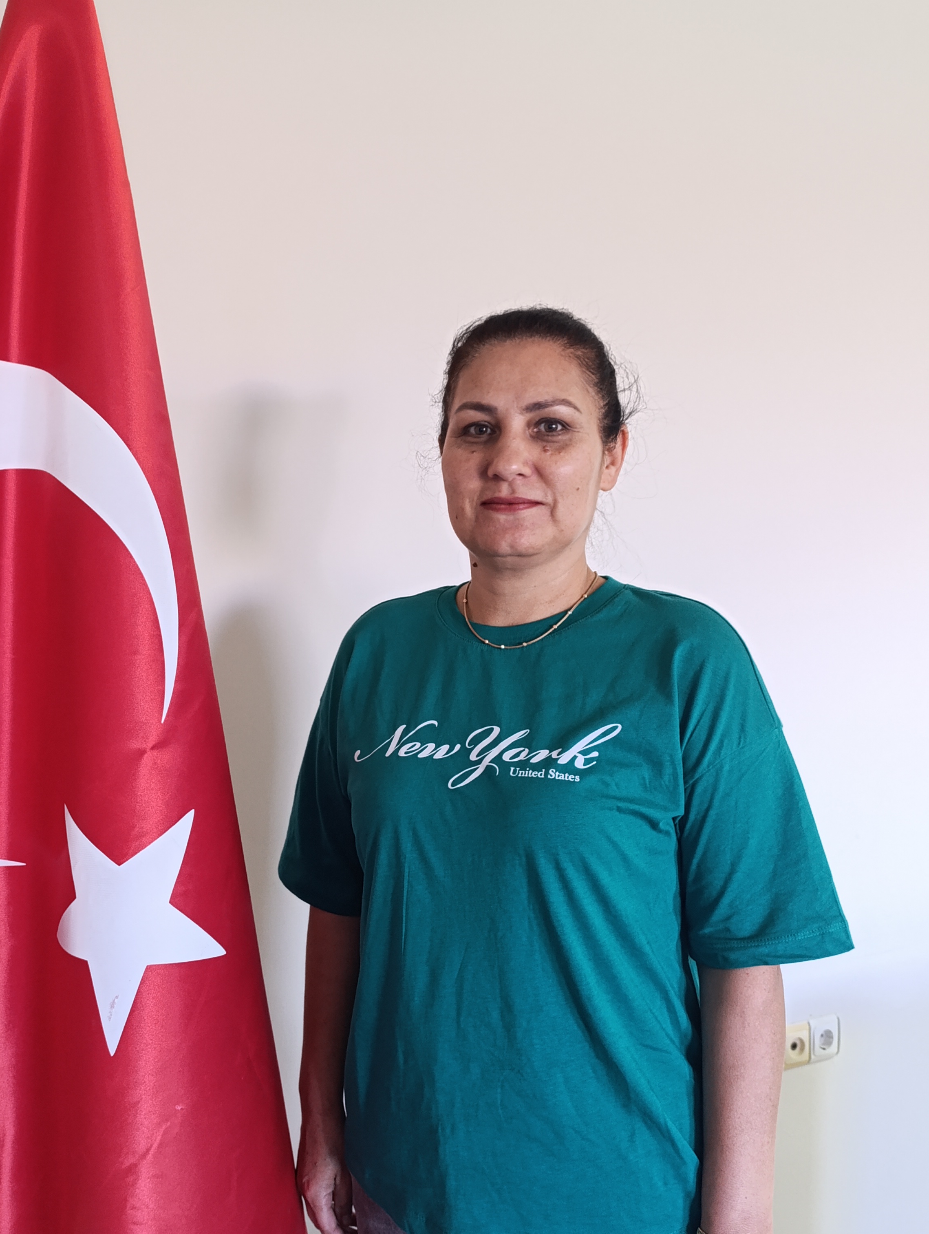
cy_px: 668
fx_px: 1107
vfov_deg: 58.2
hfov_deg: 45.3
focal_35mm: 31
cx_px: 369
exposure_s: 1/50
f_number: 1.6
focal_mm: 6.14
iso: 1000
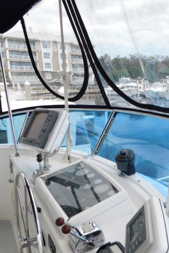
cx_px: 158
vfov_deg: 57.2
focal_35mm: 33
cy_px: 130
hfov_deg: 36.9
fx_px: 232
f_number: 3
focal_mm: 4
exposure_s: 1/1000
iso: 125
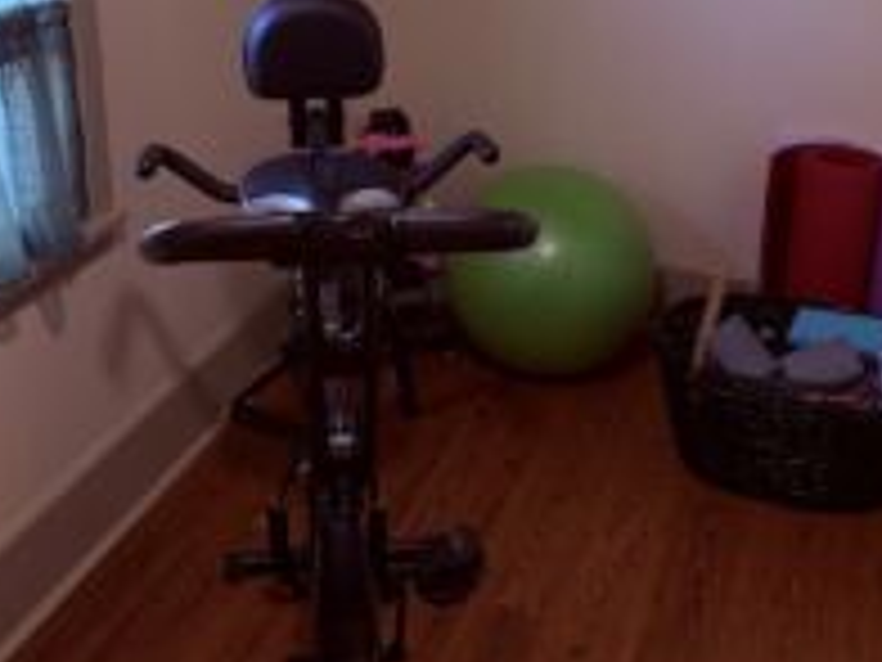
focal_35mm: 49
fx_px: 1248
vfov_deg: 29.5
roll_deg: -2.3
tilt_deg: -23.1
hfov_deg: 38.9
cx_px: 468
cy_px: 234
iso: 125
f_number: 1.78
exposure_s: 1/120
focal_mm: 6.76
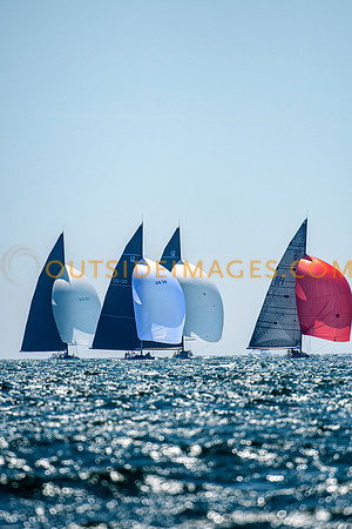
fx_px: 8359
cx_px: 176
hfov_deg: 2.4
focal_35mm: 570
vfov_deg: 3.6
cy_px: 264
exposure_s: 1/4000
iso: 400
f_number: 5
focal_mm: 380
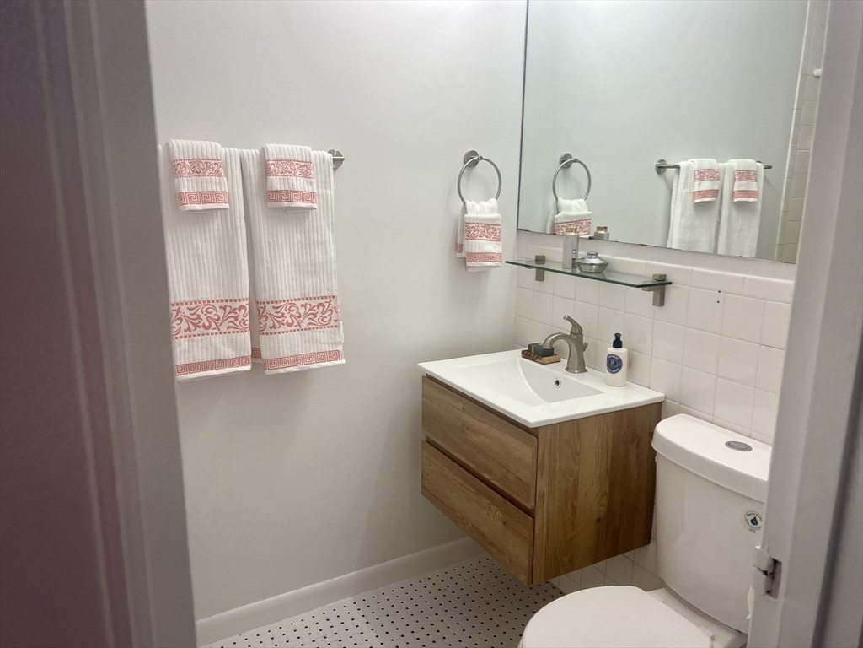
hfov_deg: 67.3
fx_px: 648
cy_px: 324
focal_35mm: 26
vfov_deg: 53.1
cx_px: 432
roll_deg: -0.1
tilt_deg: -12.5
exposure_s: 1/120
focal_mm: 5.7
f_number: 1.5
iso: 50
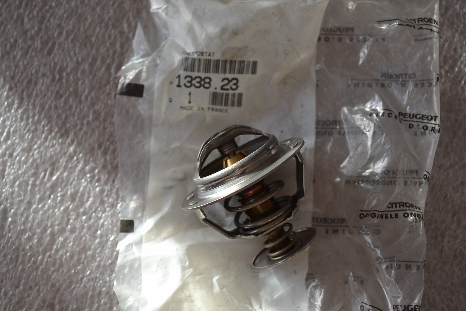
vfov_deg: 23.8
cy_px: 156
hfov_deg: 35.1
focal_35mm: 57
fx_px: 738
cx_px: 233
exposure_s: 1/125
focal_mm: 38
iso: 280
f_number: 5.6
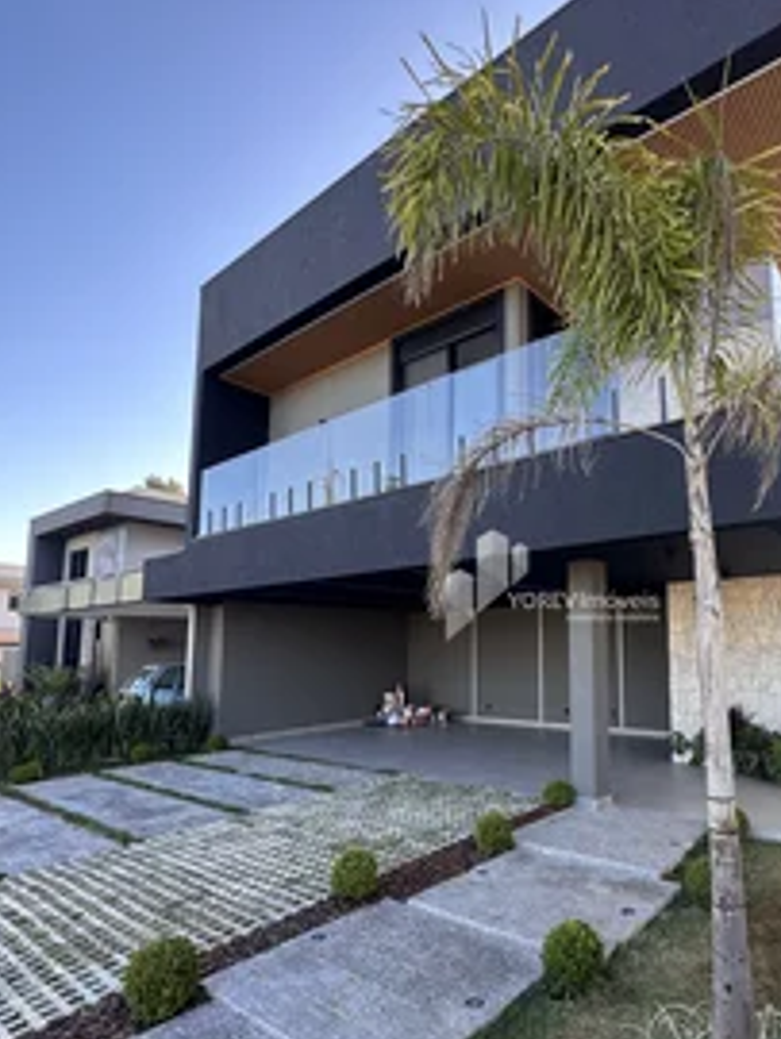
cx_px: 550
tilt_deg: +6.9
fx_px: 601
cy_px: 585
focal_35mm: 20
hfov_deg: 63.5
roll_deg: -0.3
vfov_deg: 81.3
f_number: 2.2
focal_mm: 2.22
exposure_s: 1/132
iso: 40
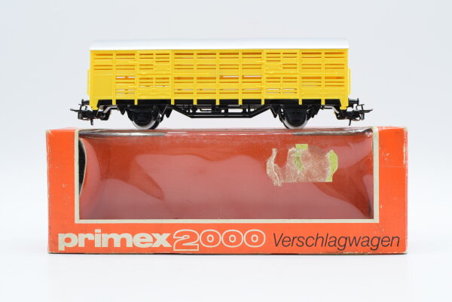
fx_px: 660
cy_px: 151
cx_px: 226
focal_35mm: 52
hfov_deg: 37.8
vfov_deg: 25.8
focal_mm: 35
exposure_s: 1/160
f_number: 8
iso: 400
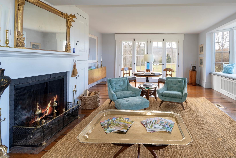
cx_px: 144
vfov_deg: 61.2
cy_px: 60
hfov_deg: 82.7
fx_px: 131
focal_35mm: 20
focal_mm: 16
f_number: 11
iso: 320
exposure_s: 1/20
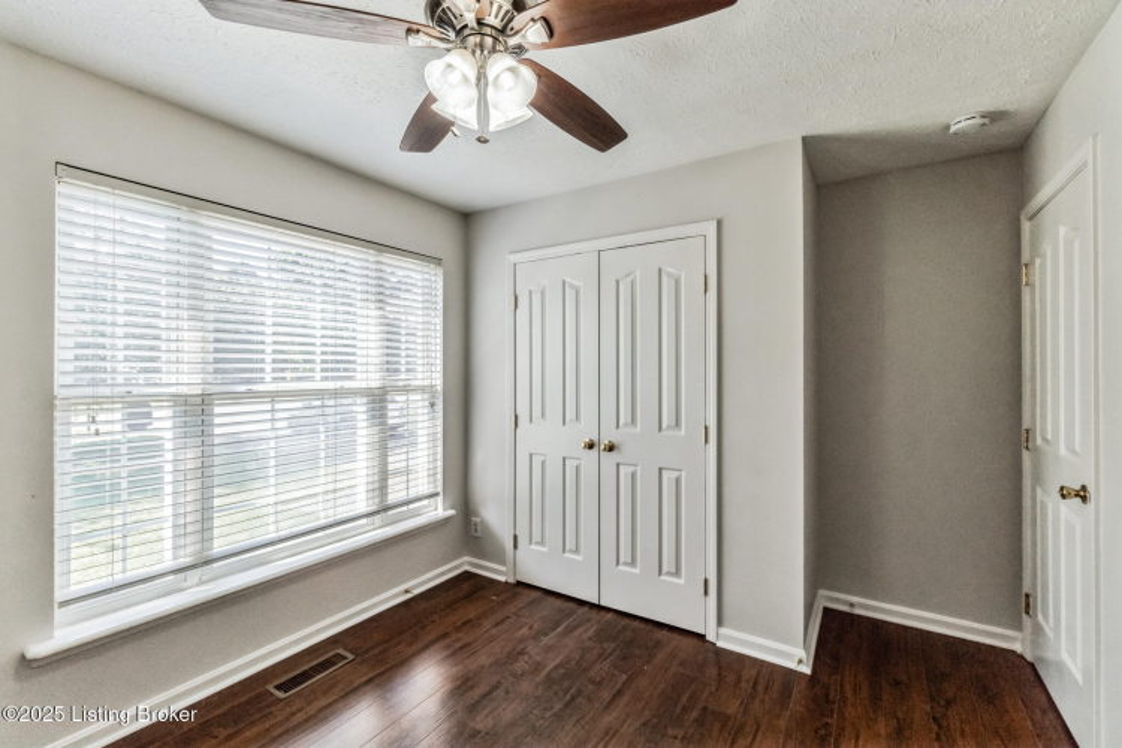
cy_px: 374
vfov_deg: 77.3
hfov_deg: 100.4
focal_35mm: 15
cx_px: 561
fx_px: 467
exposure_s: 1/50
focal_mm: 10
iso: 200
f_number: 11
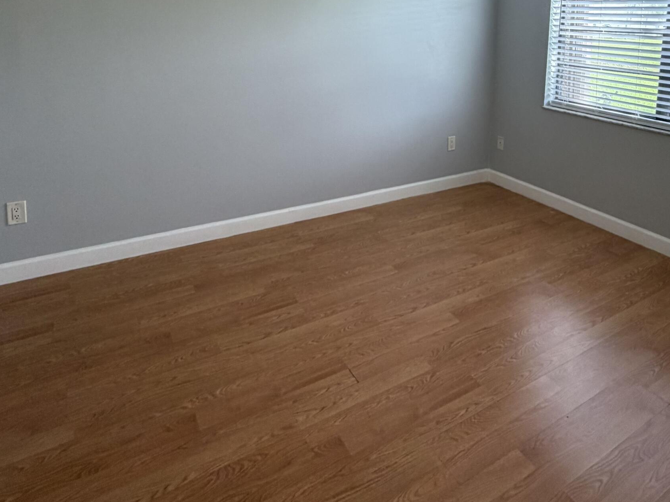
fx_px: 484
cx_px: 412
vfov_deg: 50.6
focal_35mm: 25
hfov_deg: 68.5
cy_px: 82
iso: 160
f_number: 2.2
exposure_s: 1/120
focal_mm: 2.22
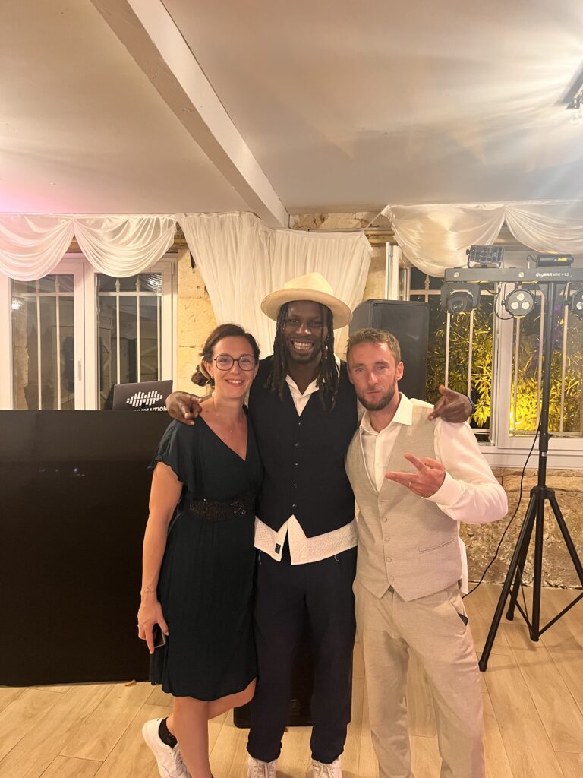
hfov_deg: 53.1
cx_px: 292
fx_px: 584
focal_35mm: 26
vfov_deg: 67.3
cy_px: 389
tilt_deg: -4.5
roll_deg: +0.5
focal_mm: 5.1
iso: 320
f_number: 1.6
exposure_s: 1/50
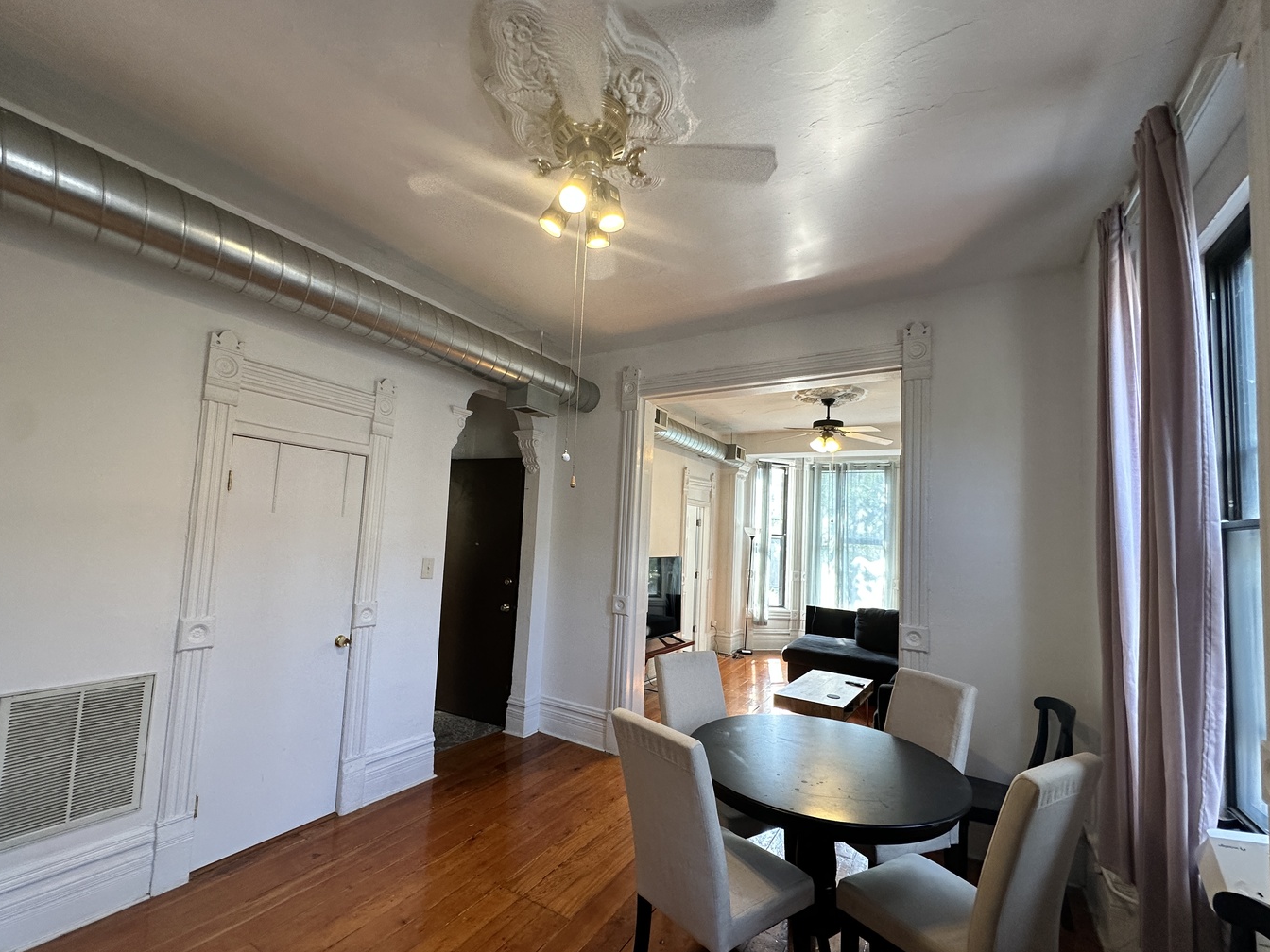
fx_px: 550
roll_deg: -2.8
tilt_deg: +3.9
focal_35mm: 15
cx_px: 608
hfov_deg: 98.1
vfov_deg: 81.7
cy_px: 494
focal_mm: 2.22
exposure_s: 1/120
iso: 160
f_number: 2.2
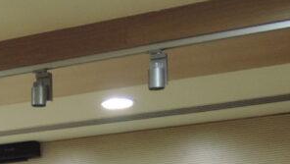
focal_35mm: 113
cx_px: -8
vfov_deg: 9.9
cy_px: 338
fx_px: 870
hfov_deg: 18.4
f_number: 3.1
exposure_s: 1/20
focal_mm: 5.3
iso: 400
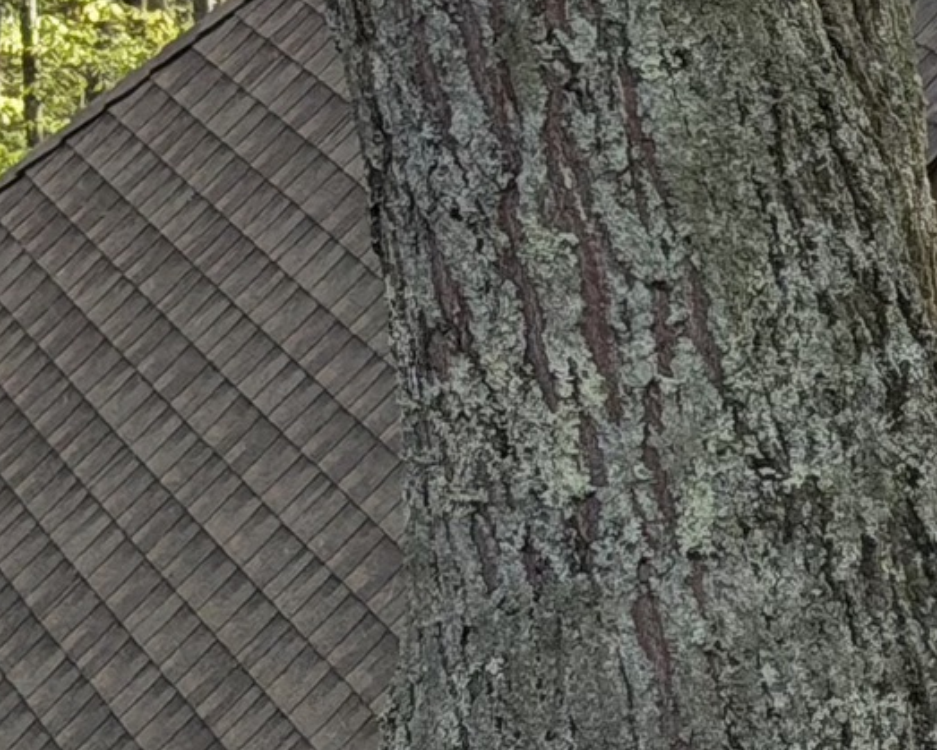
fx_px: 7630
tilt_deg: -7.3
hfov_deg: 6.8
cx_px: 1797
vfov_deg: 5.6
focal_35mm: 275
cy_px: -124
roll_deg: +0.6
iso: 80
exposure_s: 1/331
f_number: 1.78
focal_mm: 6.76
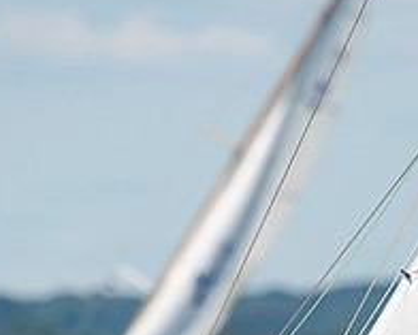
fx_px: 24619
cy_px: 430
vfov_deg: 0.8
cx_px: 288
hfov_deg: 1.0
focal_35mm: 1989
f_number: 5
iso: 400
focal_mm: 600
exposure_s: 1/2500
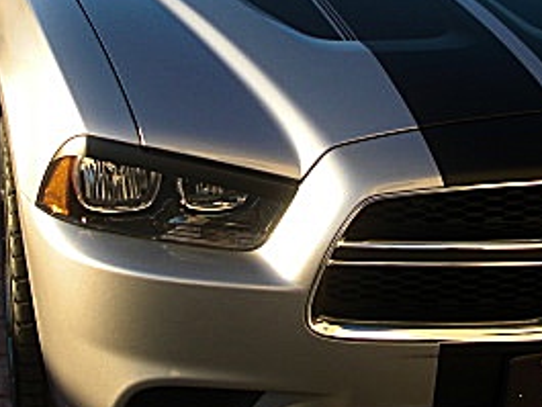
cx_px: 278
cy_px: 76
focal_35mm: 87
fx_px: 1363
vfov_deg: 16.8
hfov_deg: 22.5
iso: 50
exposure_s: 1/200
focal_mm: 6.3
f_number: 2.8
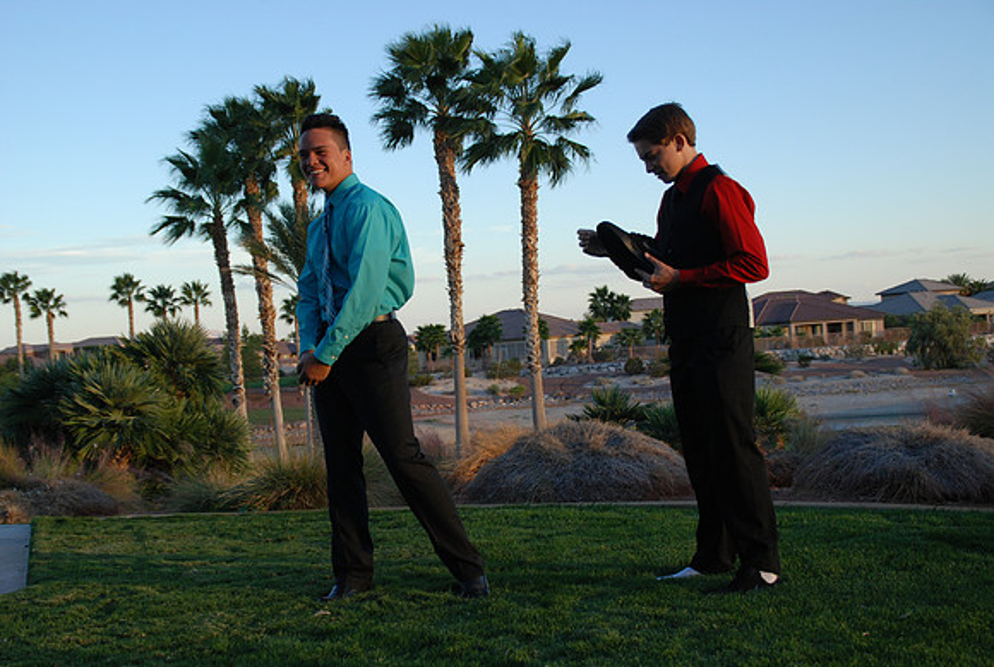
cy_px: 334
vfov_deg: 25.9
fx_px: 1452
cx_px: 497
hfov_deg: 37.8
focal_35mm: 52
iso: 200
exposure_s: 1/250
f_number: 4.2
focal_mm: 35
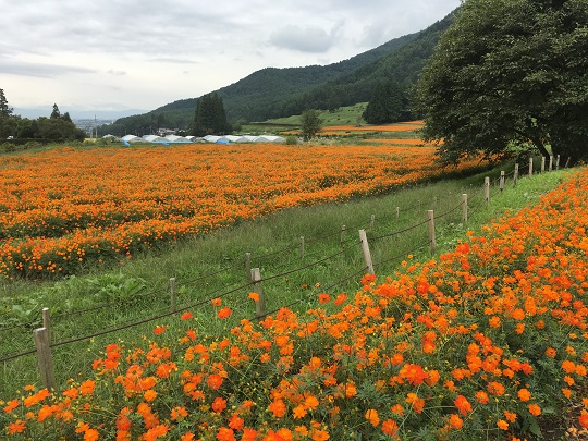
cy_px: 220
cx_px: 294
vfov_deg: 48.2
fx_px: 493
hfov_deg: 61.7
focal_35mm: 29
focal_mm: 4.15
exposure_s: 1/574
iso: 25
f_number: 2.2
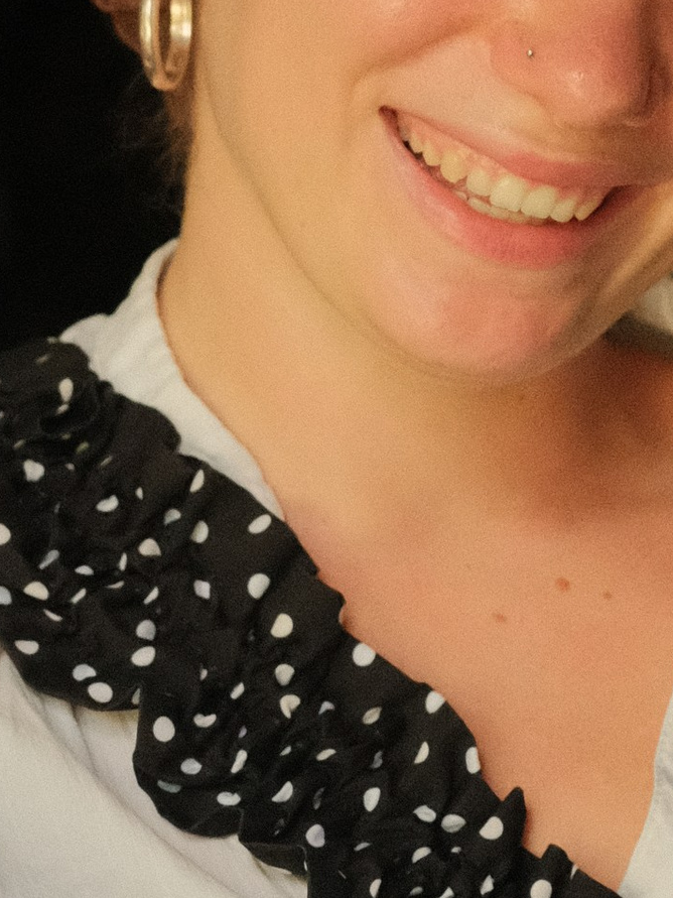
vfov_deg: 5.7
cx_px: 463
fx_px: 9023
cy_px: 902
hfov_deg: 4.3
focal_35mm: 348
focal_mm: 56
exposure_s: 1/500
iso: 6400
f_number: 2.8
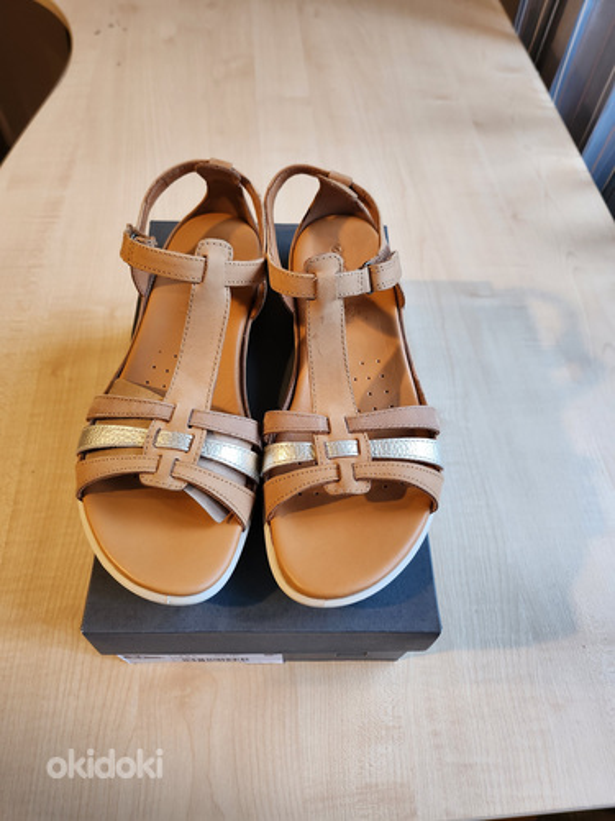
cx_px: 308
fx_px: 569
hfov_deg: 56.8
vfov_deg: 71.6
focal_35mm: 24
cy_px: 410
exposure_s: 1/100
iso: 320
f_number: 1.8
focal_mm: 5
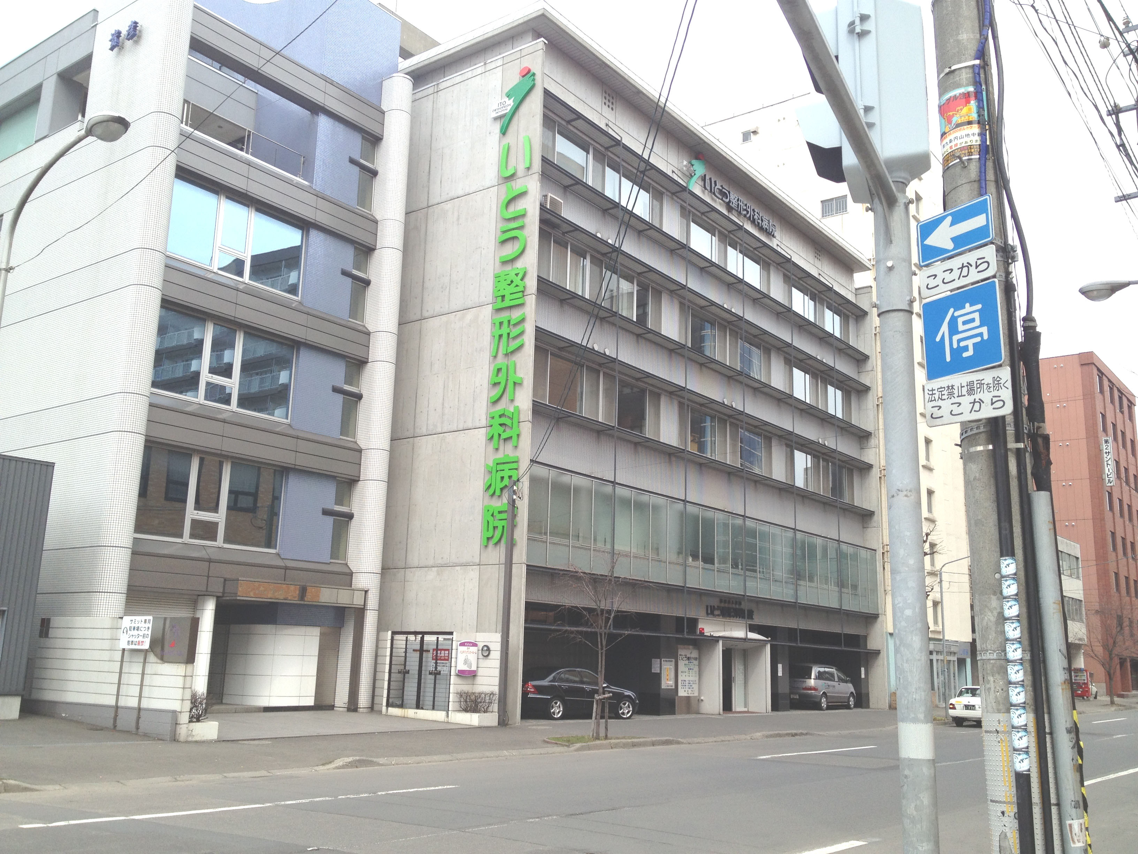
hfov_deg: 52.6
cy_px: 427
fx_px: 1151
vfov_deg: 40.7
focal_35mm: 35
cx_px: 569
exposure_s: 1/951
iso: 50
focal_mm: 4.28
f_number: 2.4
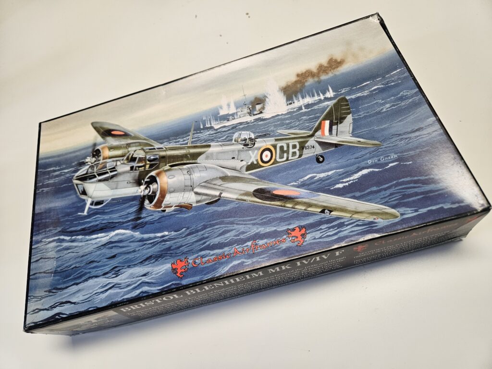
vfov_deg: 58.9
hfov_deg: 73.9
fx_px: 327
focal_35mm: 23
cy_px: 184
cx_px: 246
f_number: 1.8
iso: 200
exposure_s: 1/120
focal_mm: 5.4
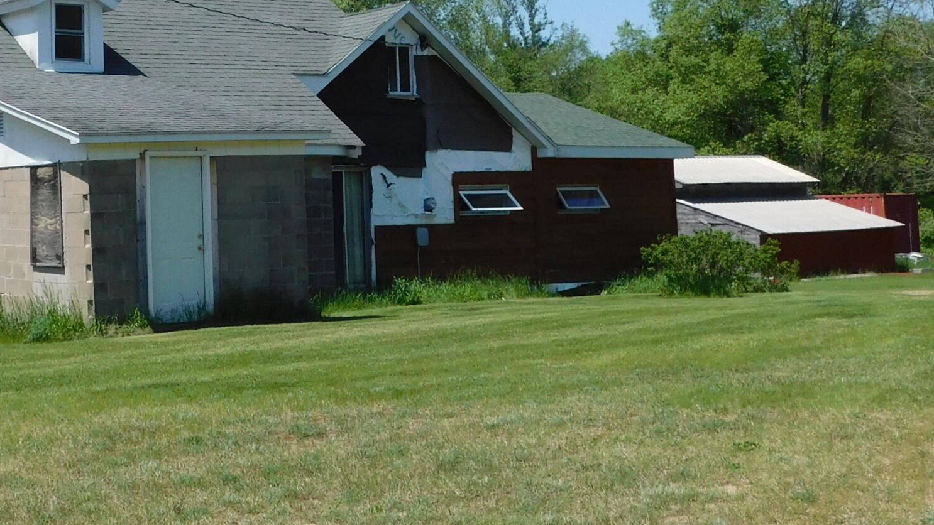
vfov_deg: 18.0
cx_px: 191
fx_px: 1635
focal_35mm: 66
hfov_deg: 31.1
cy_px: 76
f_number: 3.2
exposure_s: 1/1250
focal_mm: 5.3
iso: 125
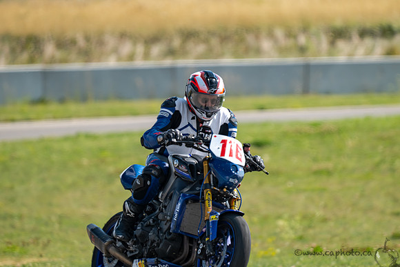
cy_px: 134
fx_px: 6668
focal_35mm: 600
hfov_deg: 3.4
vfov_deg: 2.3
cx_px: 200
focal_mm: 600
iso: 320
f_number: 6.3
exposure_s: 1/1250
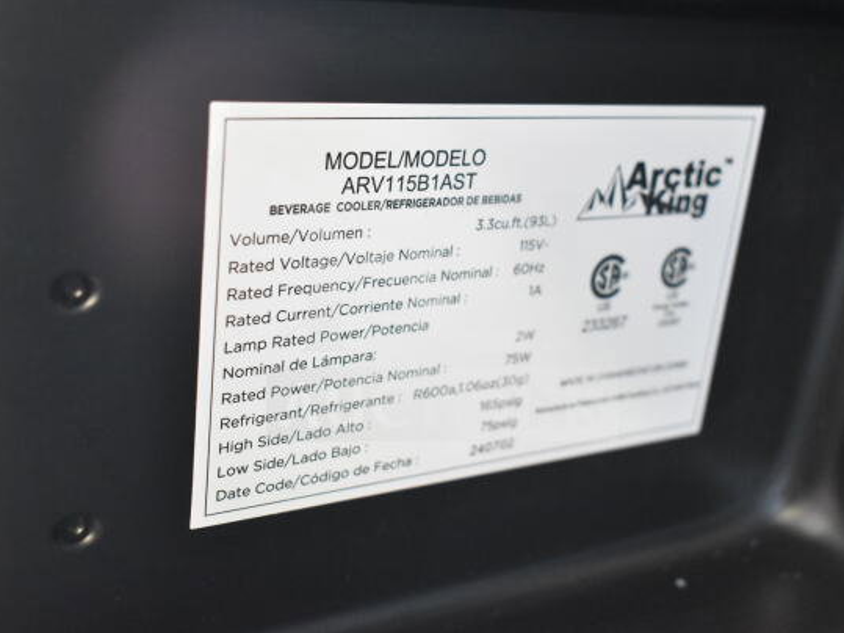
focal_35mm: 49
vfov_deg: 29.7
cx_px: 442
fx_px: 1194
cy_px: 317
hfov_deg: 38.9
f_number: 4.2
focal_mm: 30
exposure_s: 1/50
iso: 5000
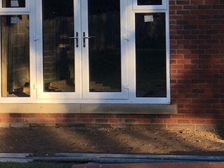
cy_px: -3
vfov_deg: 13.4
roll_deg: +1.0
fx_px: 705
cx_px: 251
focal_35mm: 109
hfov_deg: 17.4
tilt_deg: -0.5
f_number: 2.2
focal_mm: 4.15
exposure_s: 1/516
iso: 25
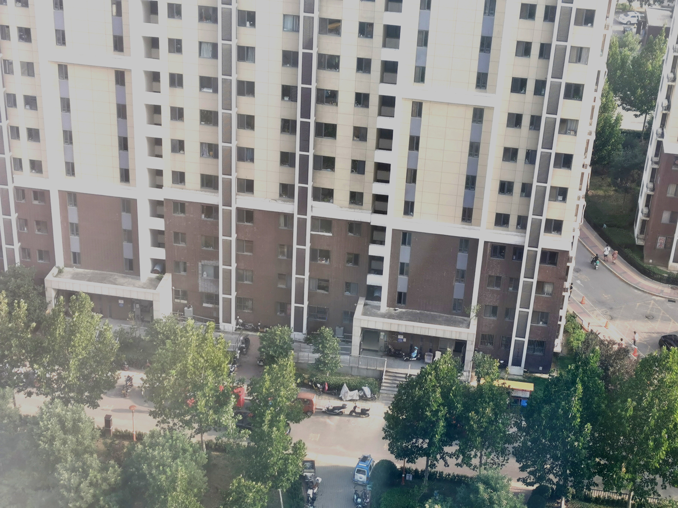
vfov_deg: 22.9
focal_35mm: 64
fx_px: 1254
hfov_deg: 30.3
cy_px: 254
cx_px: 339
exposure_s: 1/365
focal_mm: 5.58
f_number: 1.8
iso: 50
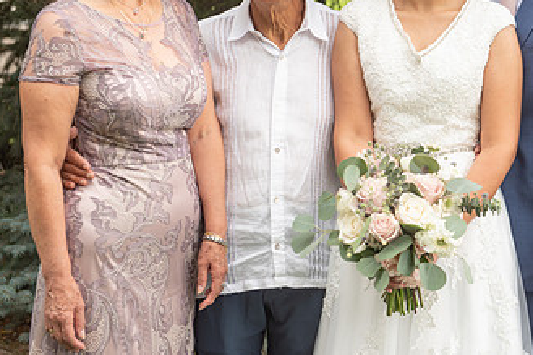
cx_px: 434
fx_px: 1435
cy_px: 79
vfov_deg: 14.0
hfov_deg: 20.8
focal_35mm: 97
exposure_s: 1/80
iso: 100
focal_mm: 55
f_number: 4.5
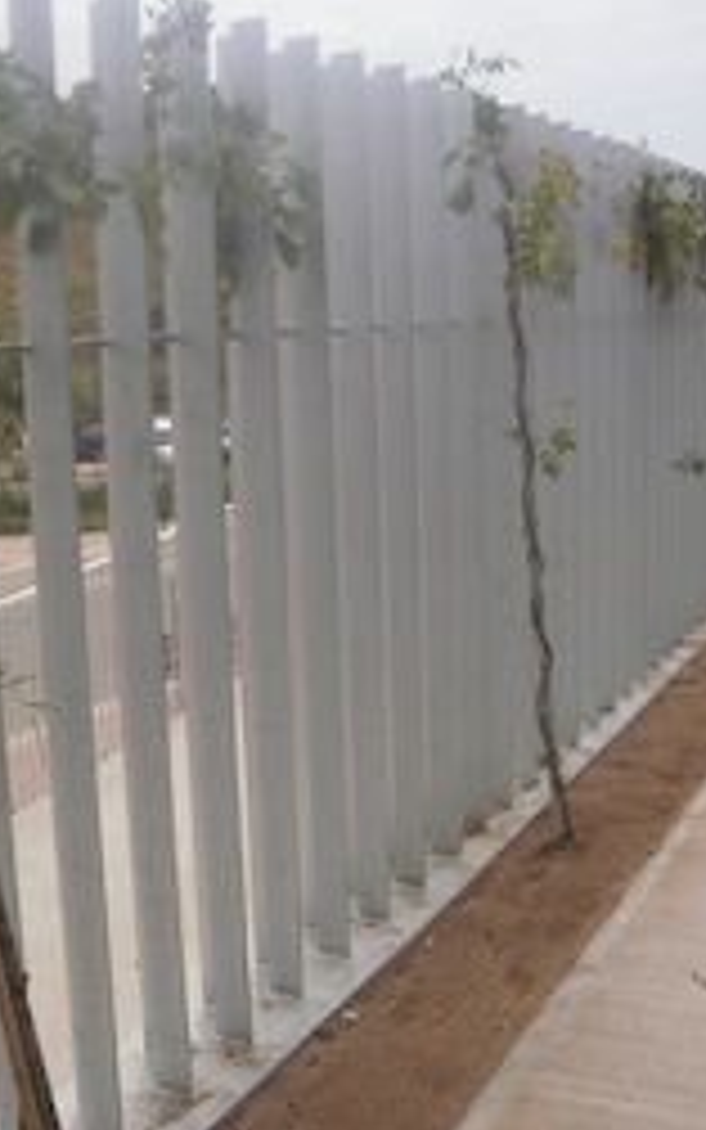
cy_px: 518
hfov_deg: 29.1
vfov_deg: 45.2
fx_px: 1354
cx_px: 252
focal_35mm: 44
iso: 100
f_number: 7.8
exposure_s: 1/160
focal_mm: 4.65
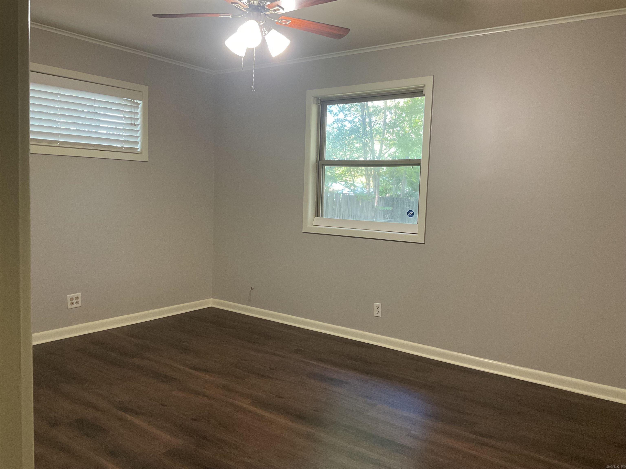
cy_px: 234
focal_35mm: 29
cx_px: 313
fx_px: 524
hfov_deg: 61.7
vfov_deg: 48.2
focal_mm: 3
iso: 100
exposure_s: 1/60
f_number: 1.8
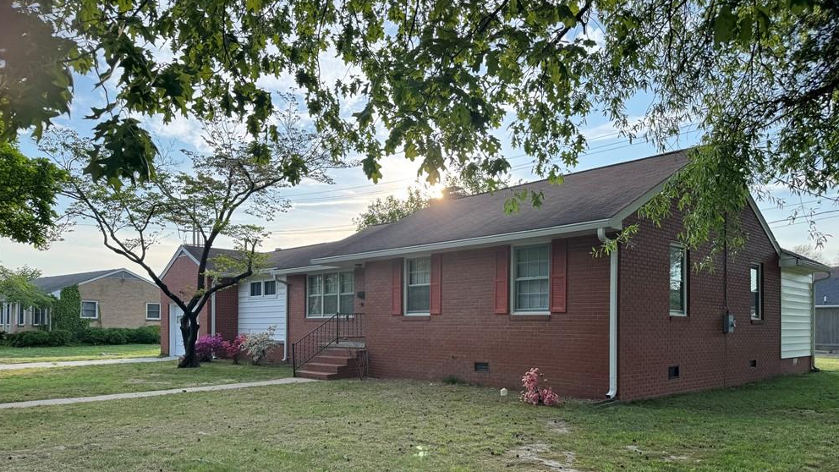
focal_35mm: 27
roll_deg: -0.9
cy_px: 319
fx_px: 601
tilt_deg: +0.9
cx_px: 430
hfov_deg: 69.8
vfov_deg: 42.3
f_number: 1.78
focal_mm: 6.76
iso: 80
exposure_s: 1/1238
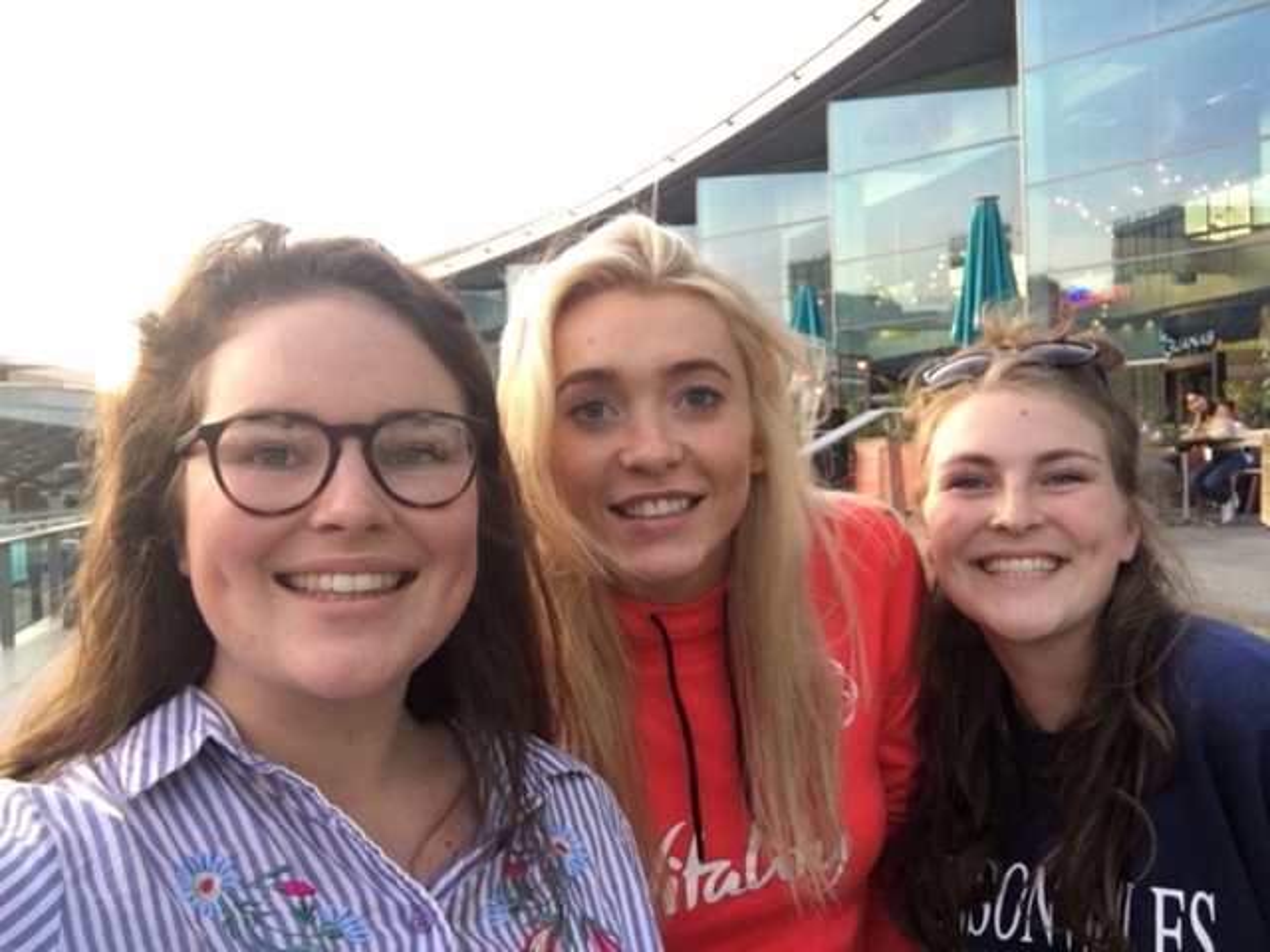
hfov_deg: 58.4
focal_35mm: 31
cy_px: 476
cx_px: 635
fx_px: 1137
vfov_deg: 45.4
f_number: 2.2
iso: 40
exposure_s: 1/100
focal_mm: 2.65
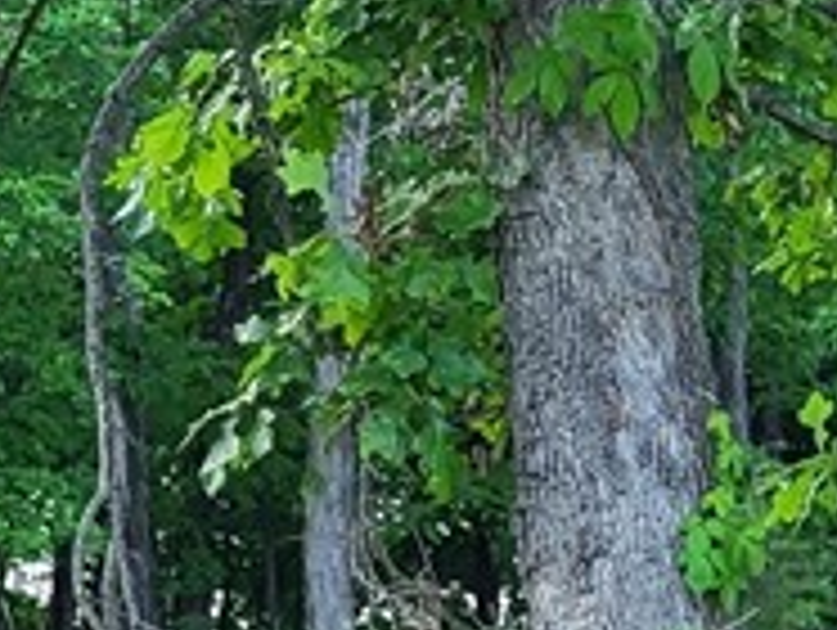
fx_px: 3462
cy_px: 454
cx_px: 369
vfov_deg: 10.4
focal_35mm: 143
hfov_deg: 13.8
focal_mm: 5.4
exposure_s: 1/120
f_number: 1.8
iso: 200
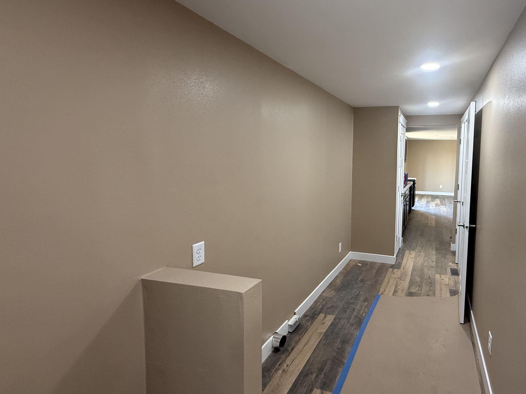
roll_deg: -0.8
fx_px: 289
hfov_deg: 81.6
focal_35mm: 19
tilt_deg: -3.7
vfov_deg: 68.5
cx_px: 354
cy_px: 177
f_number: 2.2
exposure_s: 1/120
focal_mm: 2.22
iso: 400
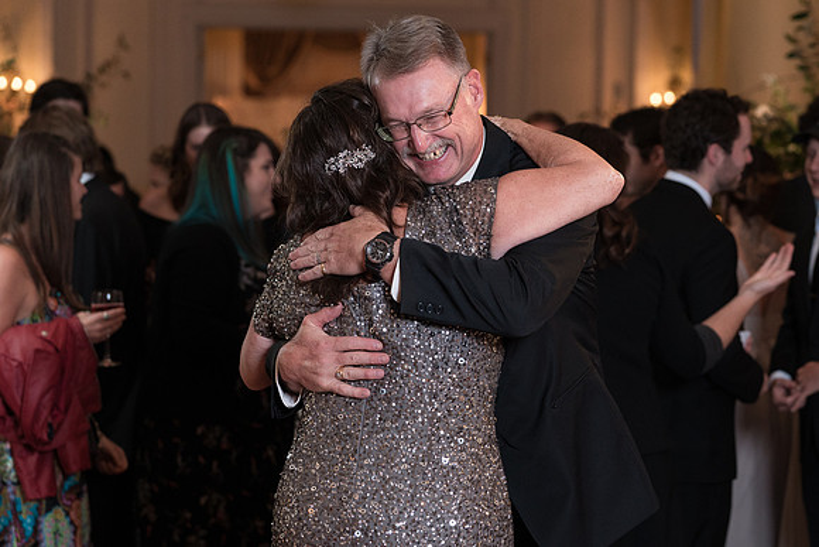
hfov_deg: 19.4
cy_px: 316
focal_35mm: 105
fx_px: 2395
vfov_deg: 13.0
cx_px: 474
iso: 2000
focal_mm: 89
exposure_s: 1/200
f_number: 4
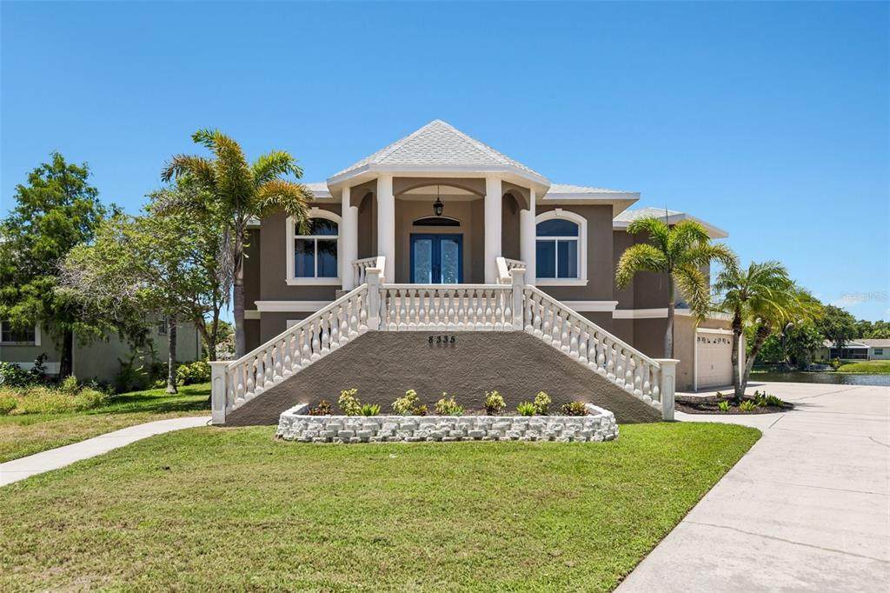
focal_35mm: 22
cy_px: 296
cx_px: 445
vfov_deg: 57.2
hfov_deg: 78.6
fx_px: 544
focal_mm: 22
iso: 400
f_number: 8
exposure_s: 1/1600
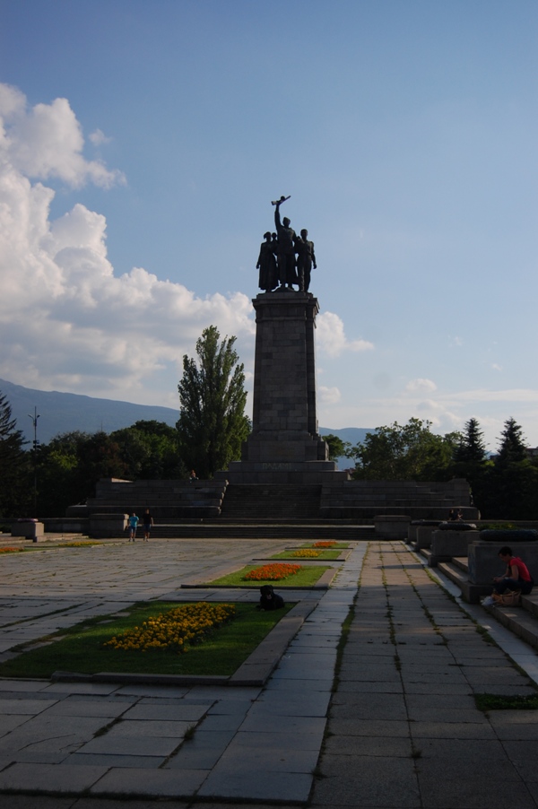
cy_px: 404
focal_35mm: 46
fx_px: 1044
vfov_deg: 42.4
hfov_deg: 28.9
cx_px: 269
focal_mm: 31
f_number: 4.5
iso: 200
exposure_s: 1/3200
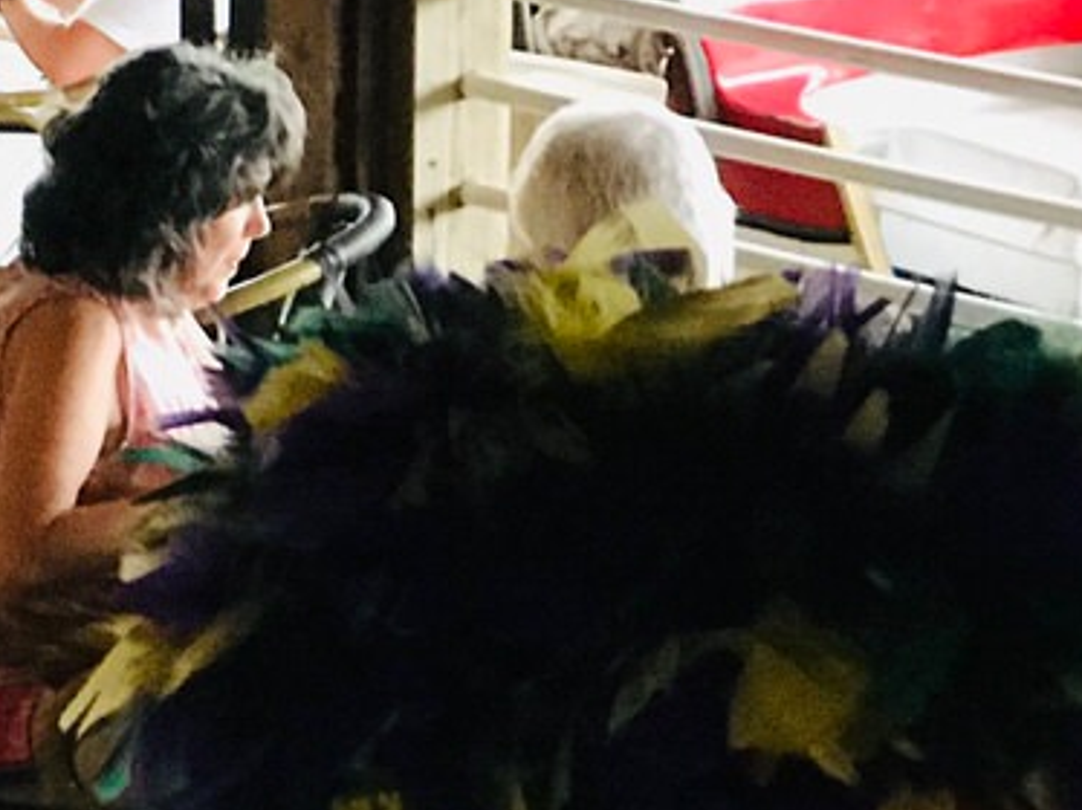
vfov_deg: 6.1
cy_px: 162
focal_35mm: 244
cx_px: -1172
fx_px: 7622
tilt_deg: -11.8
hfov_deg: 7.7
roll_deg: +1.5
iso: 400
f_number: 2.8
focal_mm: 6.6
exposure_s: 1/60
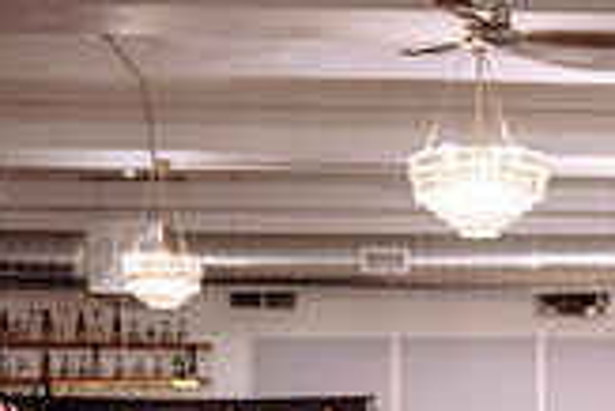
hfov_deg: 15.0
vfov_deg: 9.8
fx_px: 2274
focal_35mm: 133
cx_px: 677
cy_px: 743
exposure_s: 1/160
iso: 800
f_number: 2.8
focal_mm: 34
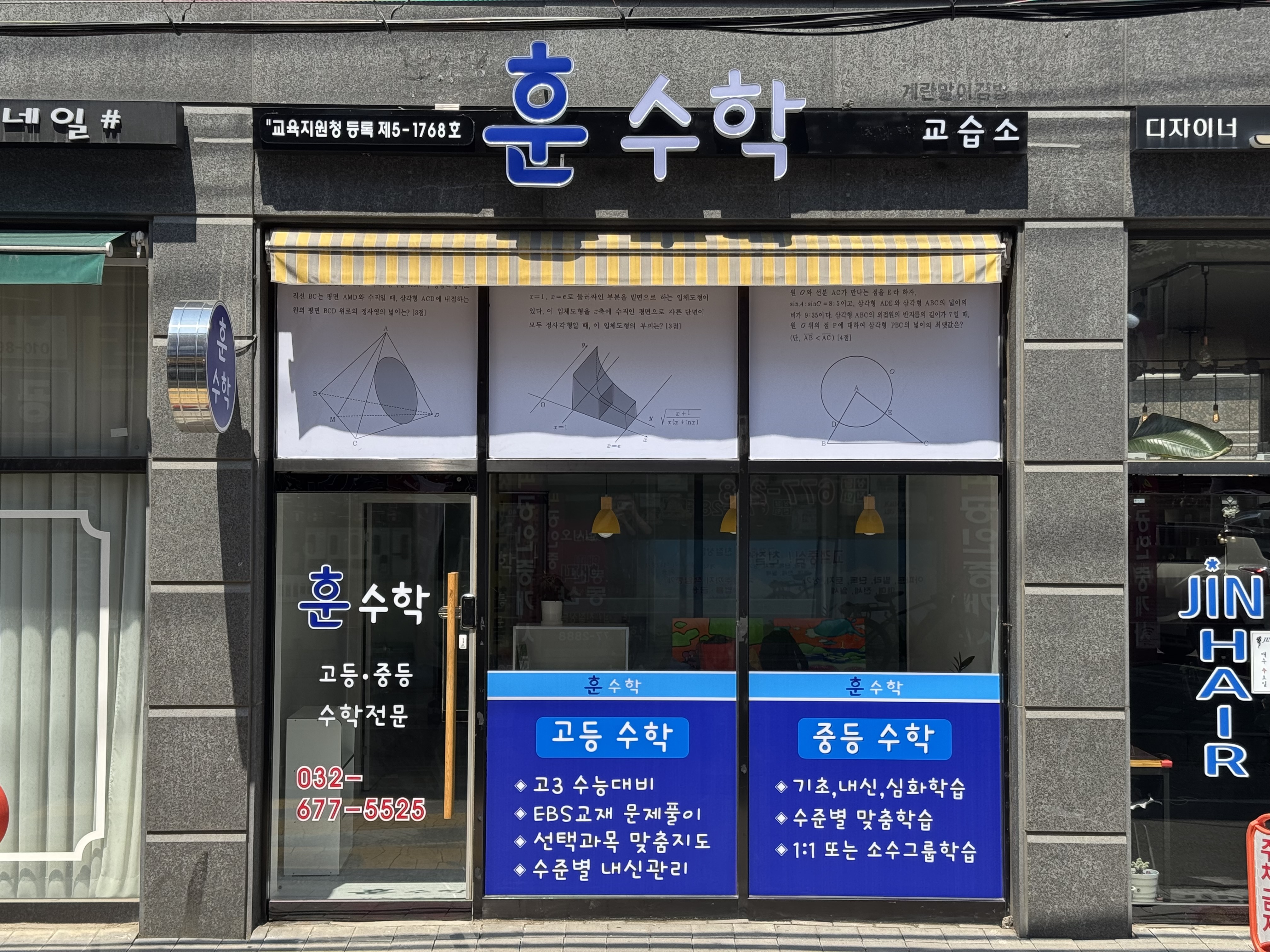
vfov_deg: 30.3
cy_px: 476
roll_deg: +0.0
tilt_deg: +2.5
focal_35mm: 48
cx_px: 635
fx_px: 1761
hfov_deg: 39.7
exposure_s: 1/2179
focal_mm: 6.76
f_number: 1.78
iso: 64
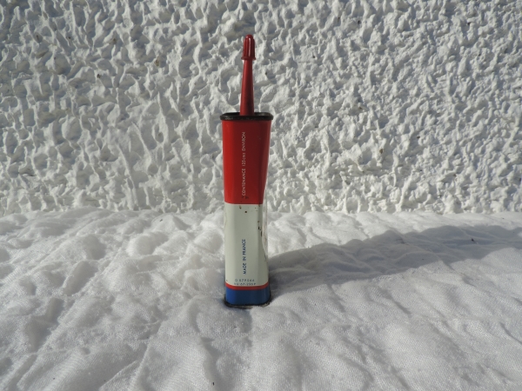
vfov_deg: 56.8
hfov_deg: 71.6
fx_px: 362
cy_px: 196
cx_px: 261
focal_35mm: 24
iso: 80
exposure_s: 1/1250
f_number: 3.7
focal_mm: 4.3
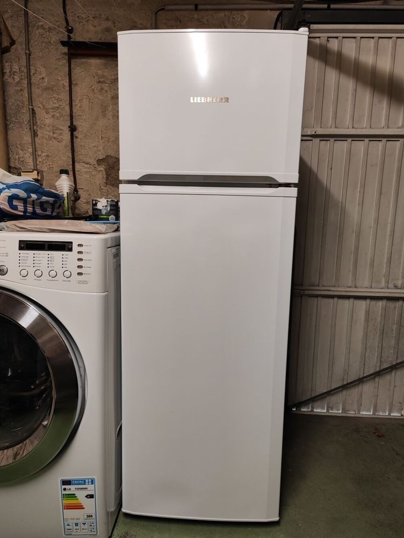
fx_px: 358
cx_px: 202
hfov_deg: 58.9
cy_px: 269
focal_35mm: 23
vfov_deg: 73.9
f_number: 1.8
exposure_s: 1/50
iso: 234
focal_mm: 5.4
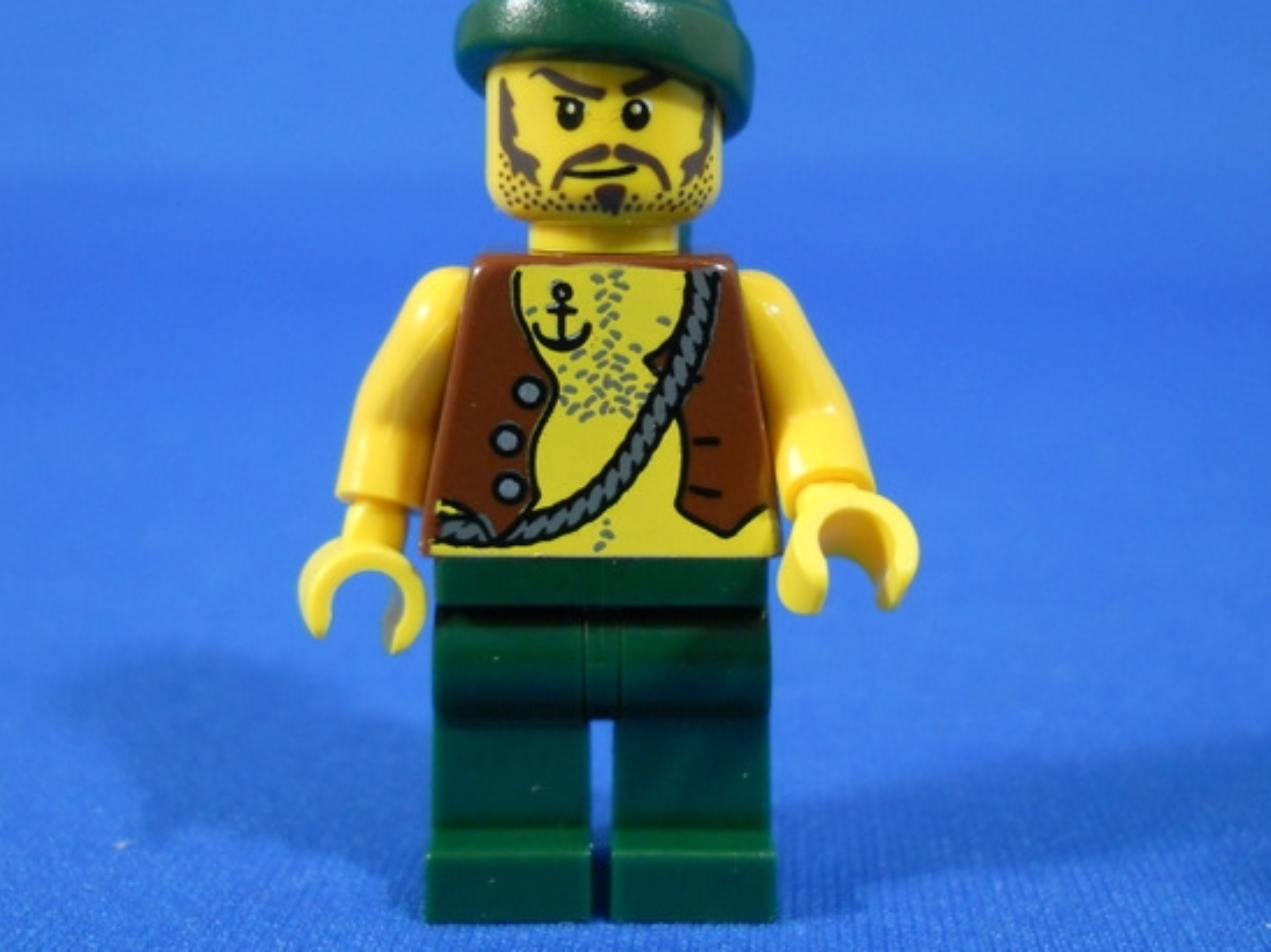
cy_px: 406
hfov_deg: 39.7
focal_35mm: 48
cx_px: 625
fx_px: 1762
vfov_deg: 30.2
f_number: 3.1
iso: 400
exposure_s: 1/30
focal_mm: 6.72
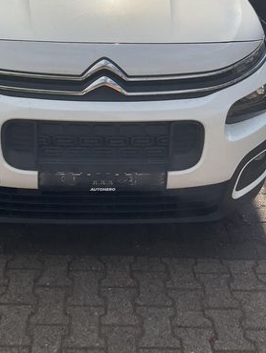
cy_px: 69
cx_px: 98
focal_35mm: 47
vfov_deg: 38.8
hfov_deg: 30.8
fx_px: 481
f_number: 1.8
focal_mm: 3
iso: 25
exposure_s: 1/2227
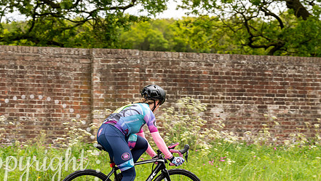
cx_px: 145
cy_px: 126
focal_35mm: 124
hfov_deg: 17.3
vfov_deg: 9.8
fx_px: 1055
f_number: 4.5
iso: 400
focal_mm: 90
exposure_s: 1/1000
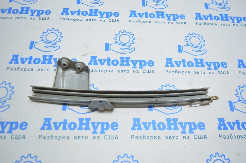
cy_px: 82
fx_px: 205
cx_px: 123
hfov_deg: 62.0
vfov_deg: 43.5
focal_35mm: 30
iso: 400
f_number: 3.5
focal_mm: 20
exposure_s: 1/60
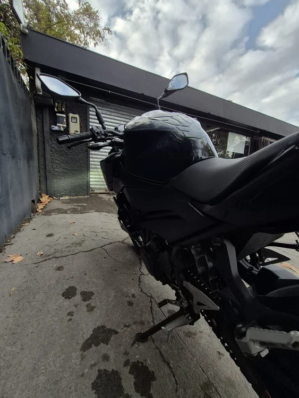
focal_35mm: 13
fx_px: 150
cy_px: 199
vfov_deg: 106.2
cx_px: 150
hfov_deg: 89.9
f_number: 2.2
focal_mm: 1.74
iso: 50
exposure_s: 1/239
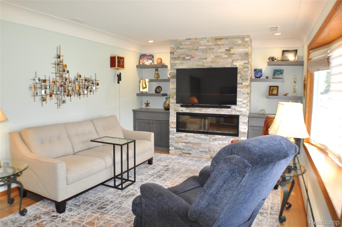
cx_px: 171
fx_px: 313
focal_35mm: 33
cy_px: 114
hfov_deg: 57.3
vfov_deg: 39.9
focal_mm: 22
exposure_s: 1/60
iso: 400
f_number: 4
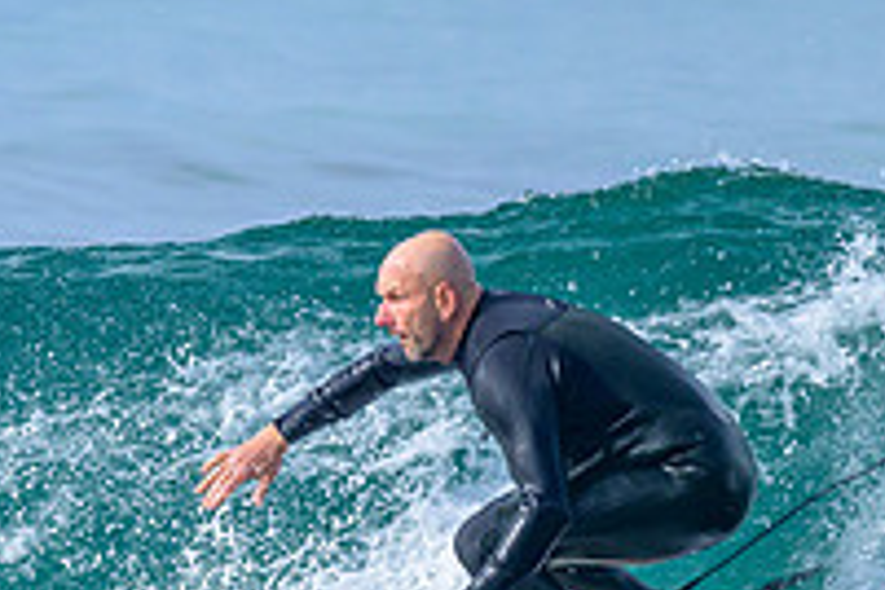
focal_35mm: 3064
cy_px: 547
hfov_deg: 0.7
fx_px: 75317
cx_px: 378
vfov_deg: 0.4
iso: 450
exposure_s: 1/1600
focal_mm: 800
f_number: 6.3
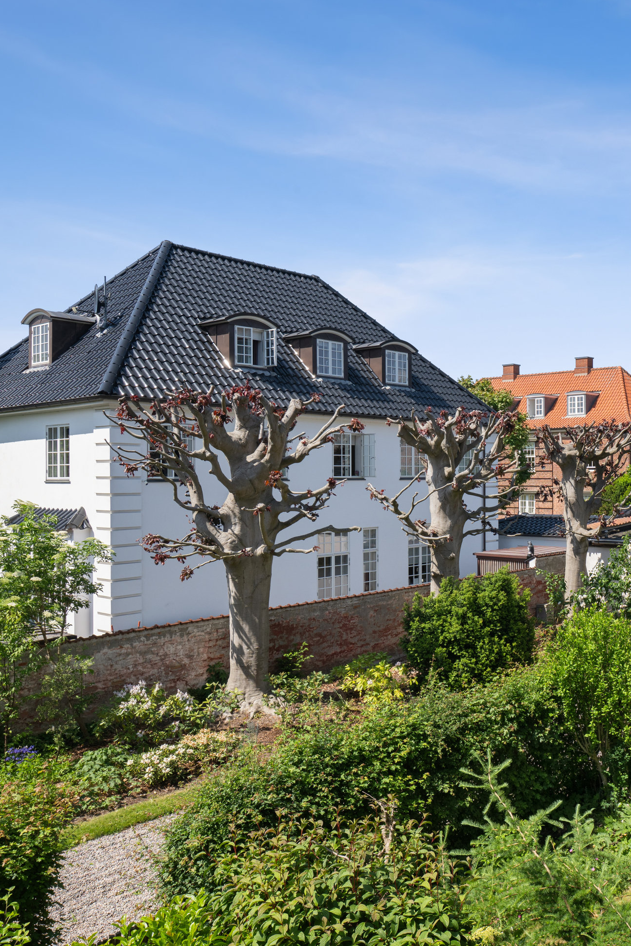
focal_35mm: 31
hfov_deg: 39.1
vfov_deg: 60.3
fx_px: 815
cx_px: 576
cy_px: 477
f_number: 10
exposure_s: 1/200
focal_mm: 20
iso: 160
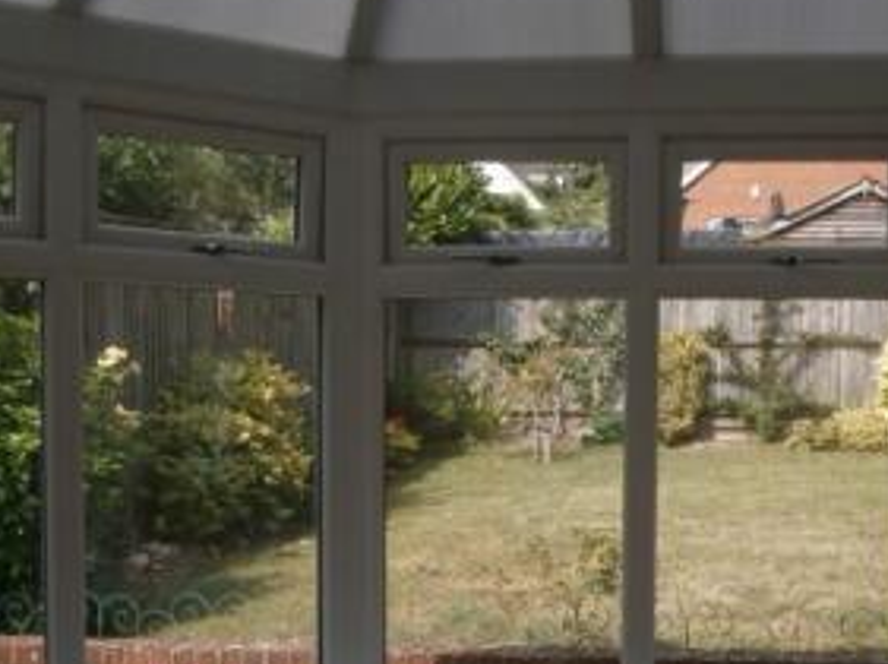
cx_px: 564
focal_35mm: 54
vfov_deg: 26.7
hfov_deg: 35.4
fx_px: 1383
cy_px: 492
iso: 80
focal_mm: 4.7
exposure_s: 1/640
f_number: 2.8
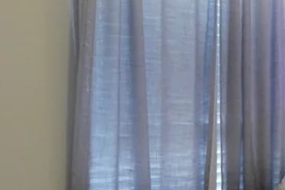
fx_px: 823
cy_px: 234
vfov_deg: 12.8
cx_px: 414
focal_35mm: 104
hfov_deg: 17.8
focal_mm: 28
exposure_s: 1/8
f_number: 22
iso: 2500
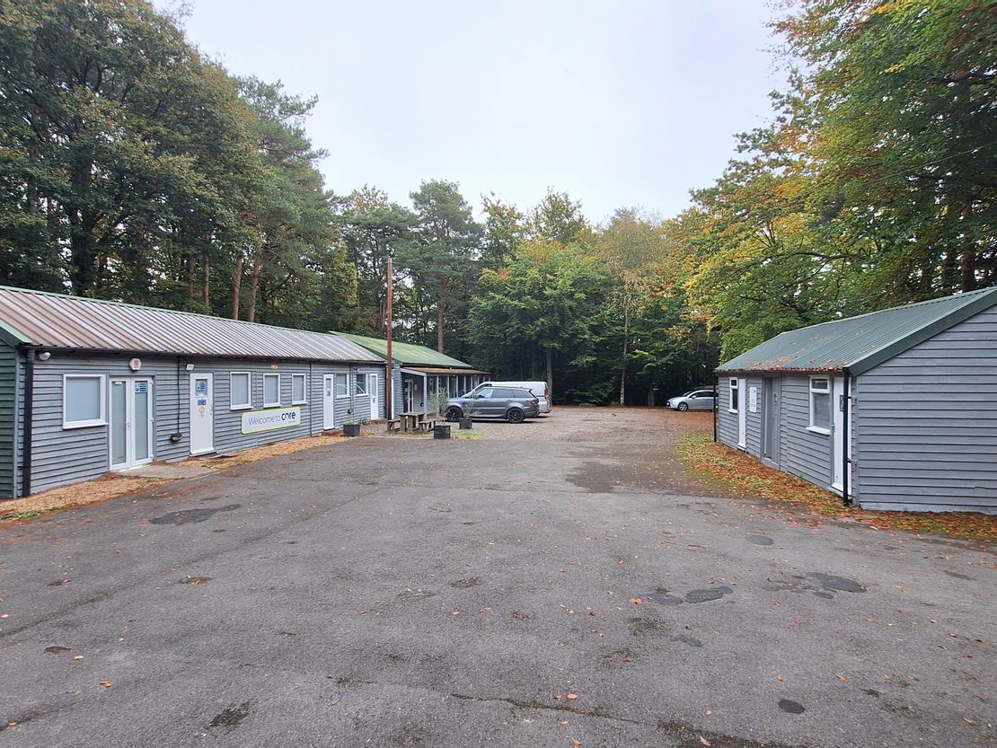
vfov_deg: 89.9
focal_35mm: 13
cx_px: 498
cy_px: 374
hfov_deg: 106.2
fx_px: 375
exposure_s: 1/189
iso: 40
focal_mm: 1.74
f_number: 2.2
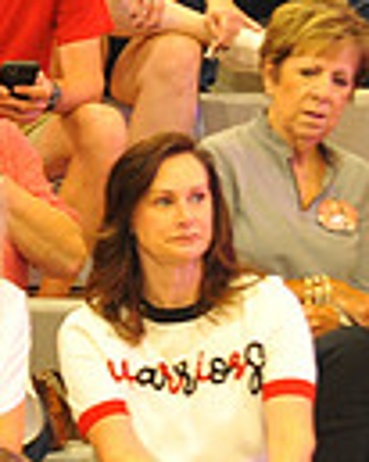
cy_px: 444
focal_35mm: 232
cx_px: -652
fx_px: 3171
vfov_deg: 8.3
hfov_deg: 6.2
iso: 2500
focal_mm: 55
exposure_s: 1/50
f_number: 6.3
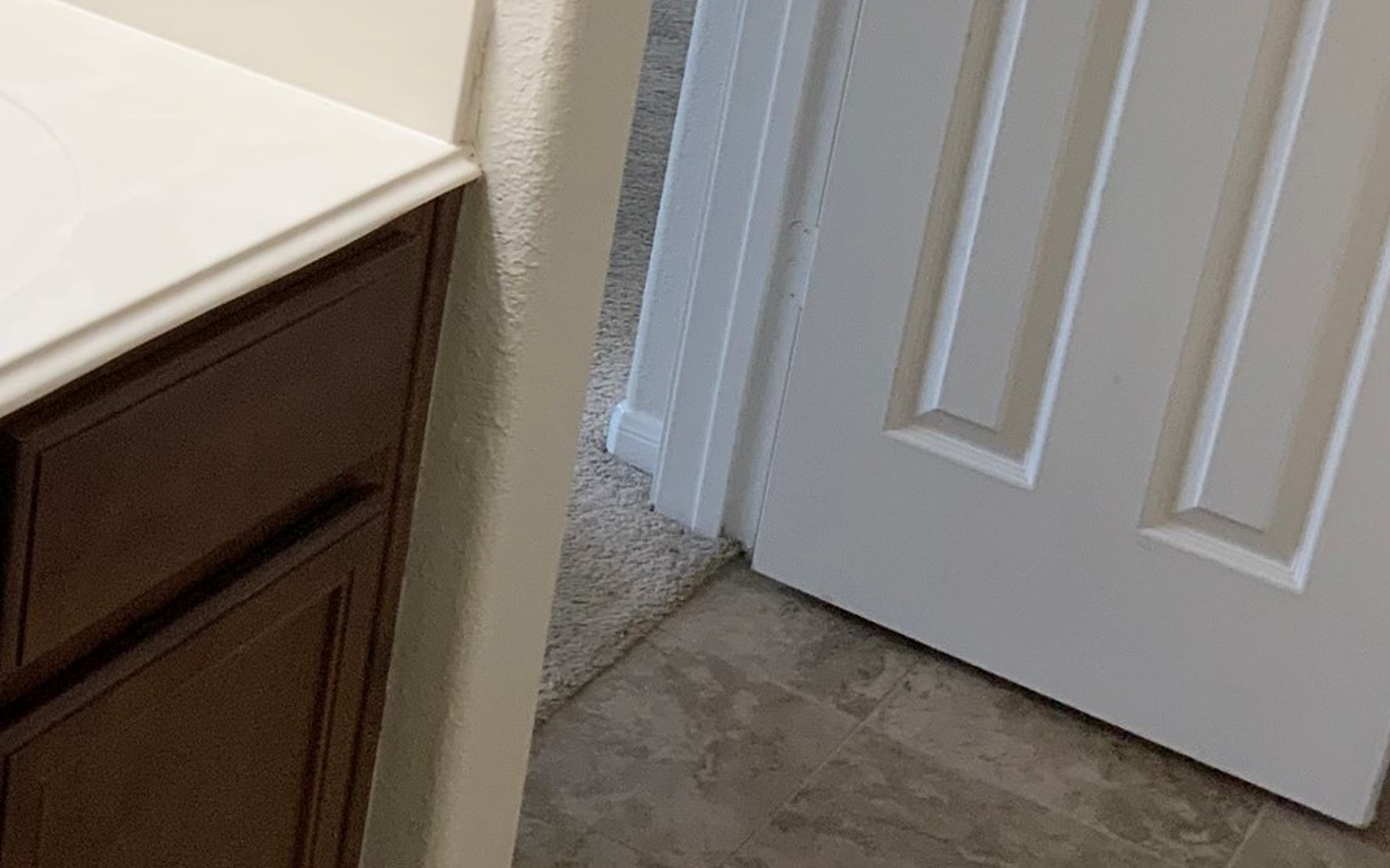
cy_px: 17
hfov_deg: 28.3
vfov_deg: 17.9
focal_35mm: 71
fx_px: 2689
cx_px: 251
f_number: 1.8
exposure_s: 1/60
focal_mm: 3
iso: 50
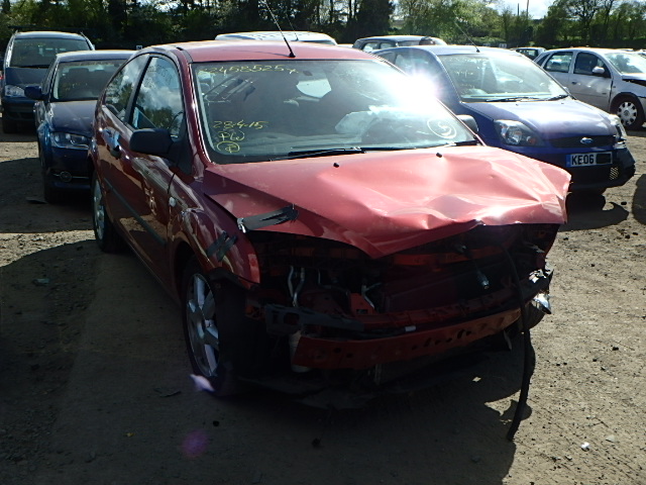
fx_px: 728
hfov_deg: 47.9
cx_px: 323
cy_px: 242
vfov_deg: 36.8
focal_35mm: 39
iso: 125
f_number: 5.1
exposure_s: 1/500
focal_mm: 6.9
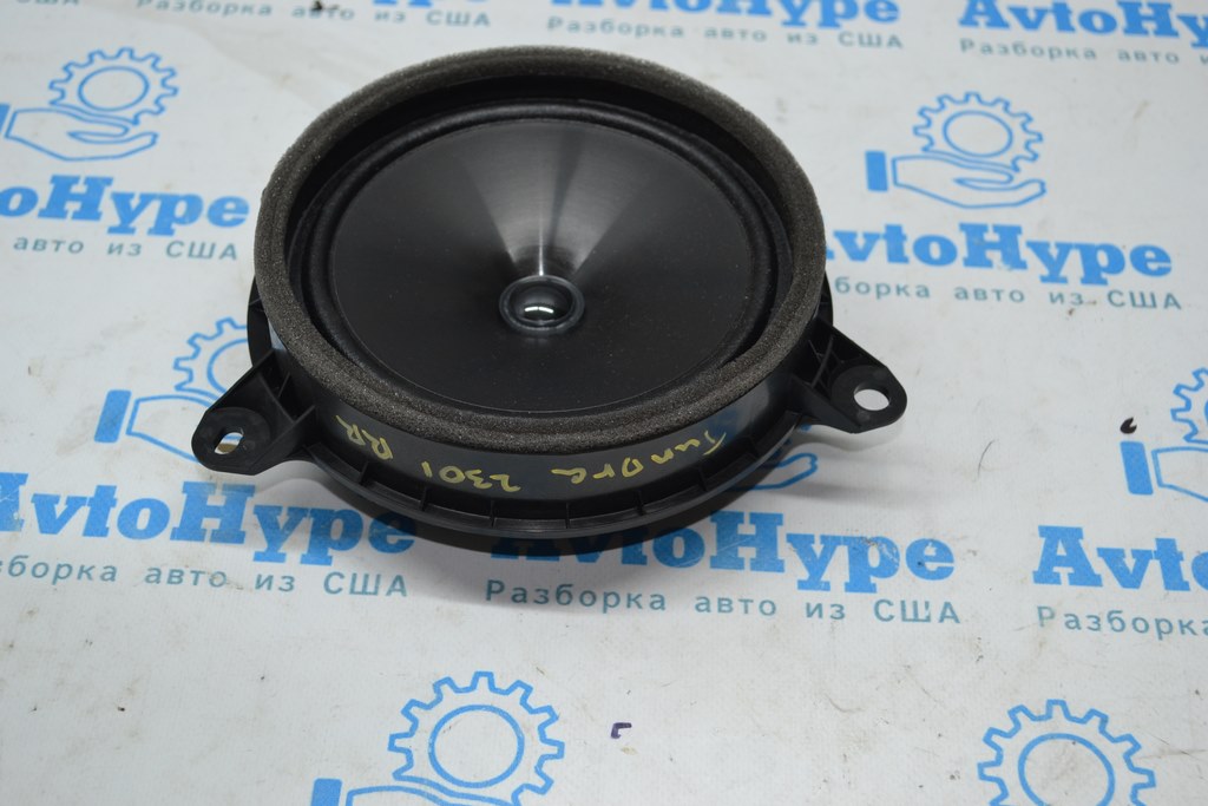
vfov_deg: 25.8
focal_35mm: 52
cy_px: 403
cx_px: 604
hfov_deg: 37.8
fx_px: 1762
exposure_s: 1/100
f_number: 5
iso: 400
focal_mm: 35
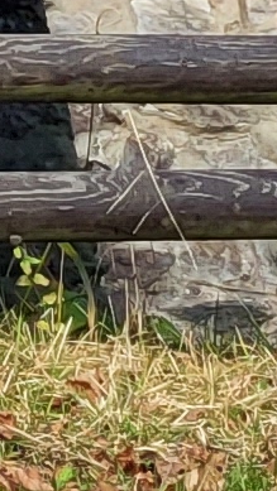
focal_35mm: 291
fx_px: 3797
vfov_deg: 6.3
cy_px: -1327
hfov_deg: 3.7
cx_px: -1229
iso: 40
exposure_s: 1/622
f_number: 1.8
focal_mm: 5.4
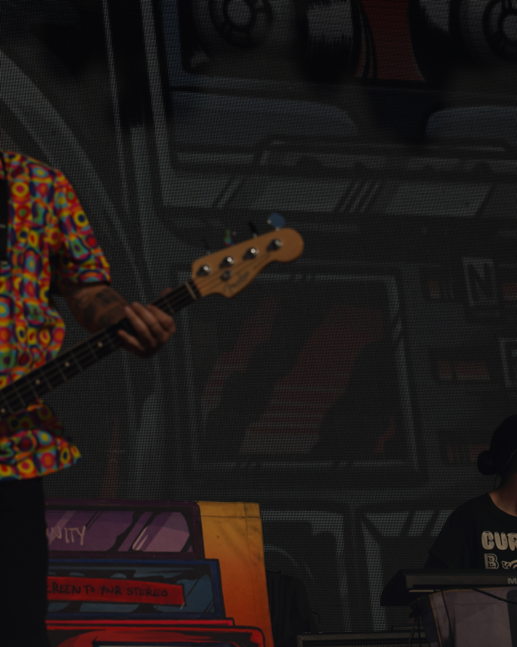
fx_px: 2831
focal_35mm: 148
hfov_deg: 10.4
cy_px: 324
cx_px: 73
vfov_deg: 13.0
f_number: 8
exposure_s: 1/2000
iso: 100
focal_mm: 105
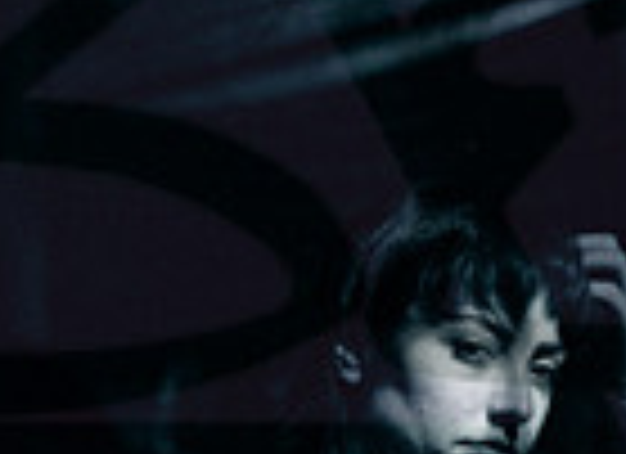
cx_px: 870
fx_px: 3398
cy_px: 623
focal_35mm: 190
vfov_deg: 7.6
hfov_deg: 10.3
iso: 4000
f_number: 2
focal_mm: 35
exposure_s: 1/200
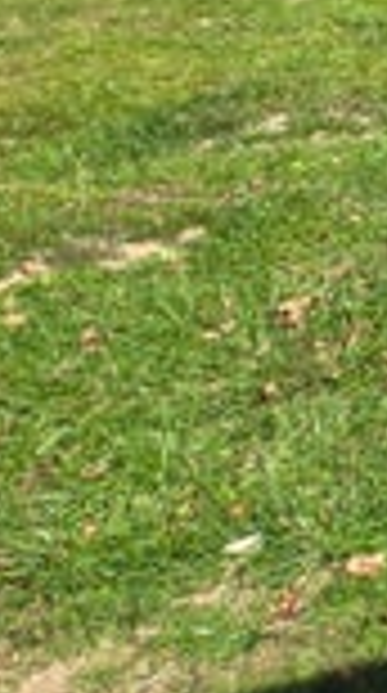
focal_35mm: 59
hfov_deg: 12.6
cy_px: -14
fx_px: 1082
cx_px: 1053
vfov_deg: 32.4
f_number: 2.2
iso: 50
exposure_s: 1/1245
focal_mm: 2.2
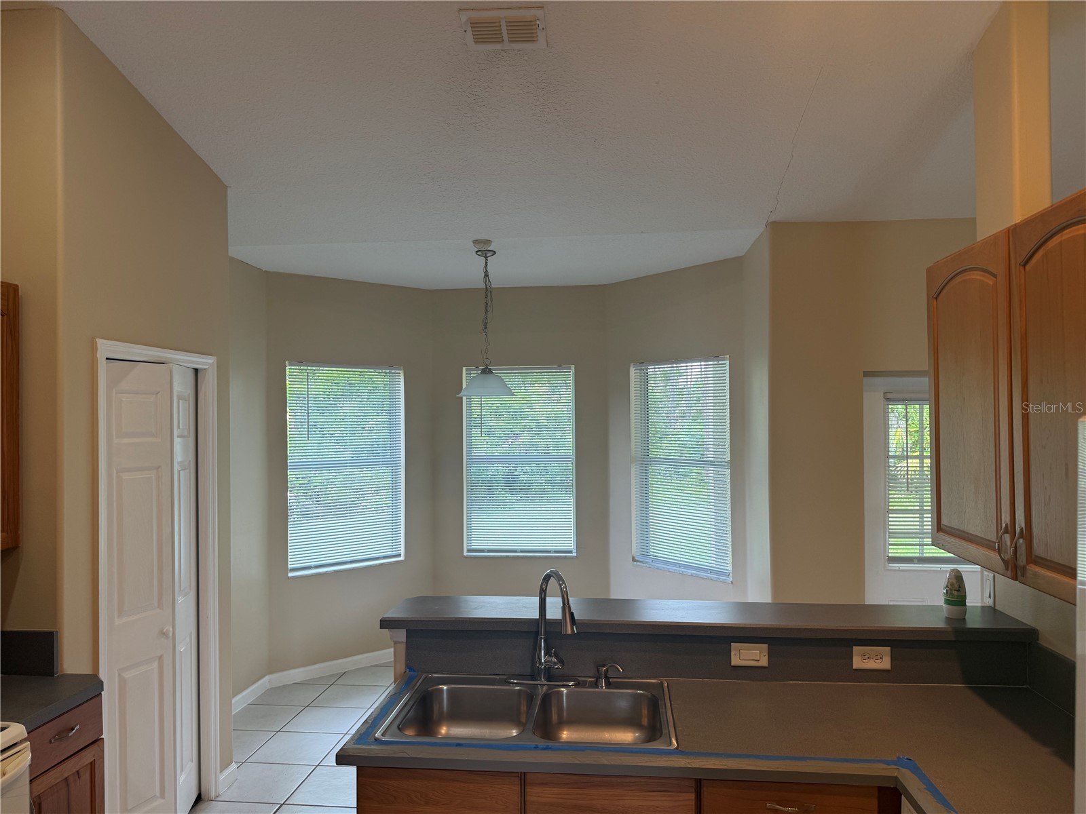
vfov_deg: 56.8
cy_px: 407
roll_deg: +0.4
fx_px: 753
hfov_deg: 71.6
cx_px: 543
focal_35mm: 24
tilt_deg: +1.1
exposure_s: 1/120
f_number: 1.78
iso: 80
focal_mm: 6.76
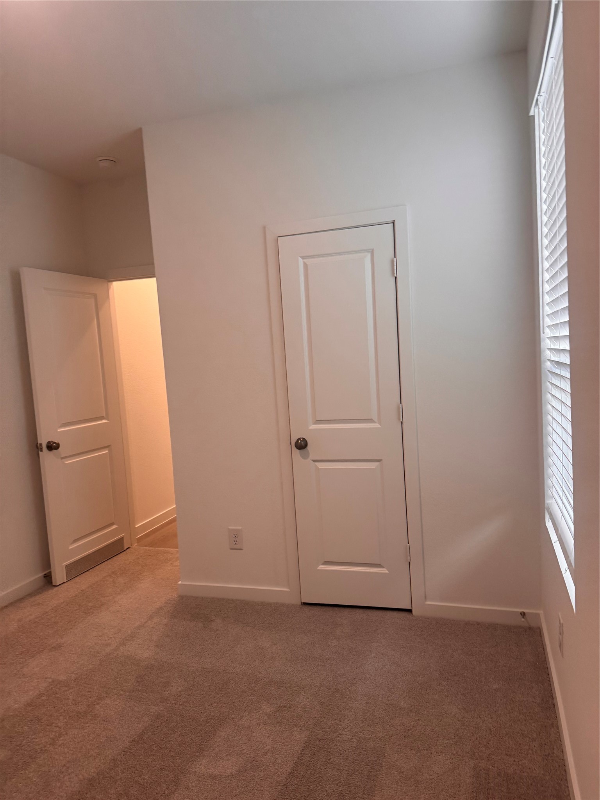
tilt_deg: -4.7
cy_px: 400
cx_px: 300
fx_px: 555
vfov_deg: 71.6
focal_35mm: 24
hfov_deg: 56.8
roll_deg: +5.6
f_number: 1.78
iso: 160
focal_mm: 6.76
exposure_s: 1/121
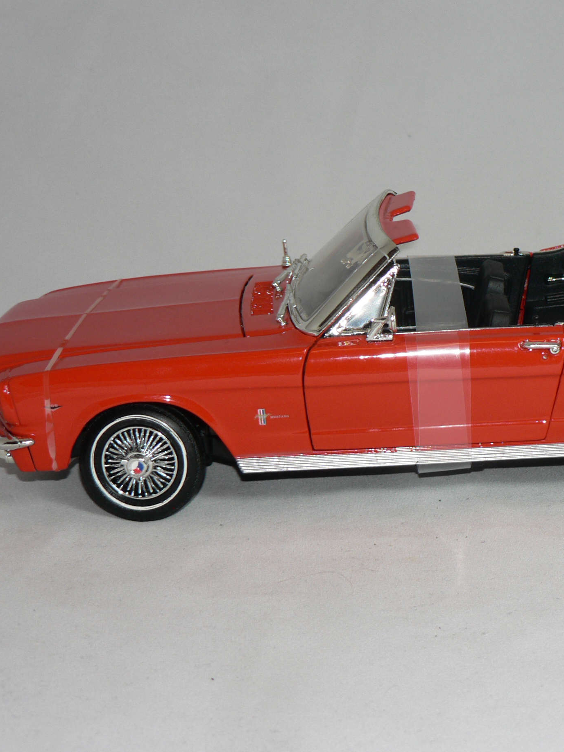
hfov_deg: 13.9
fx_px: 2302
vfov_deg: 18.5
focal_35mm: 106
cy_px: 361
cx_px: 461
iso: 80
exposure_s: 1/60
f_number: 3.2
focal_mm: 12.6
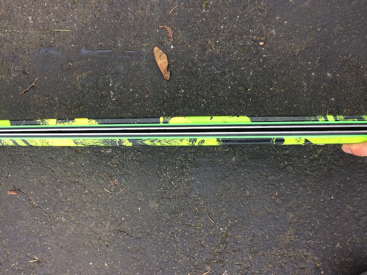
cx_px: 184
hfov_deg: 61.7
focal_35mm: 29
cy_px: 138
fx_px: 307
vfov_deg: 48.2
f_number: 2.2
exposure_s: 1/173
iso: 32
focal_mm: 4.15
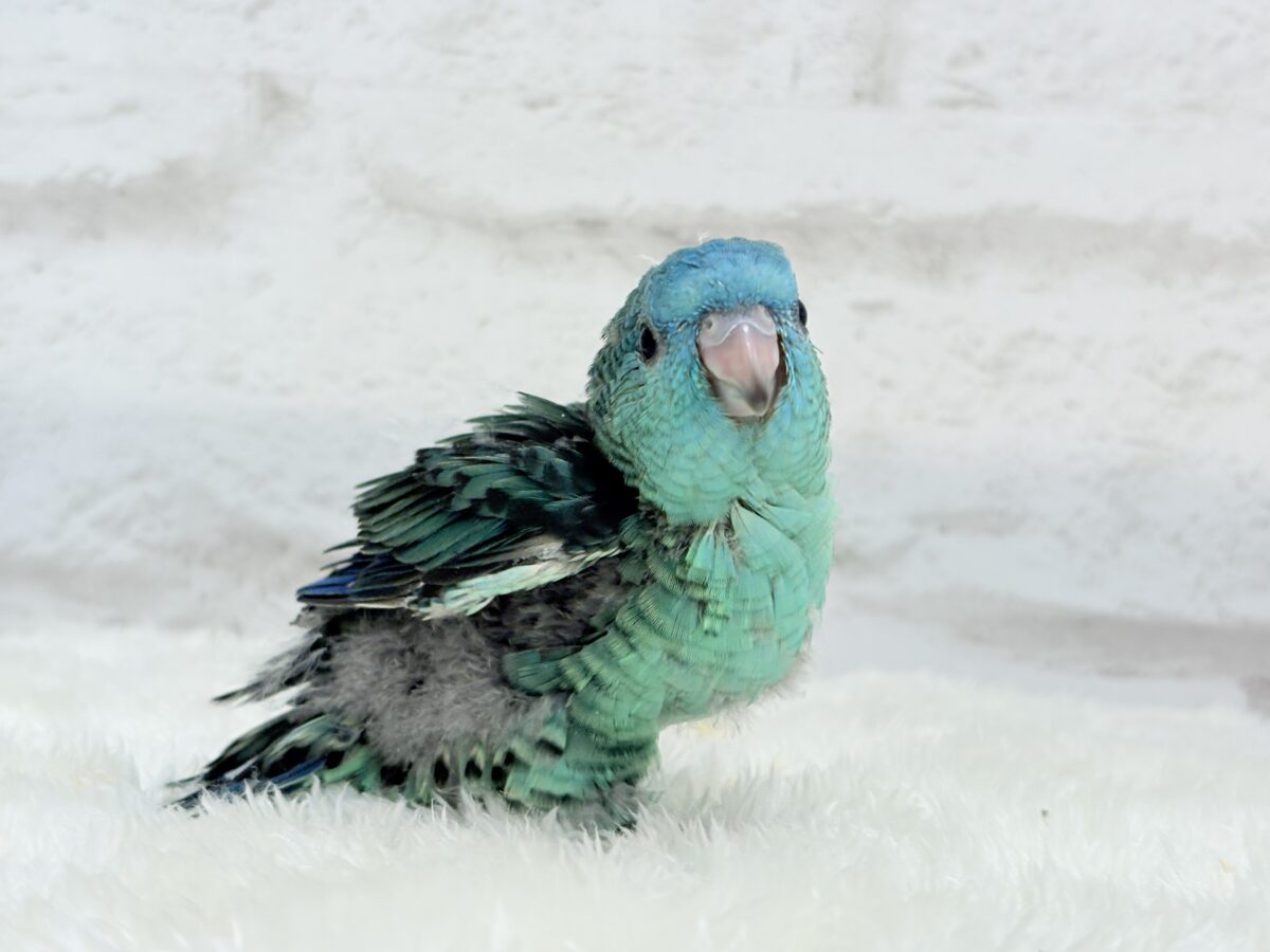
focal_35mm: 52
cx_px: 635
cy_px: 476
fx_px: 1908
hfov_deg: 36.8
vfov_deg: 28.0
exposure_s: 1/100
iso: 80
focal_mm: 5.96
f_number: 1.6
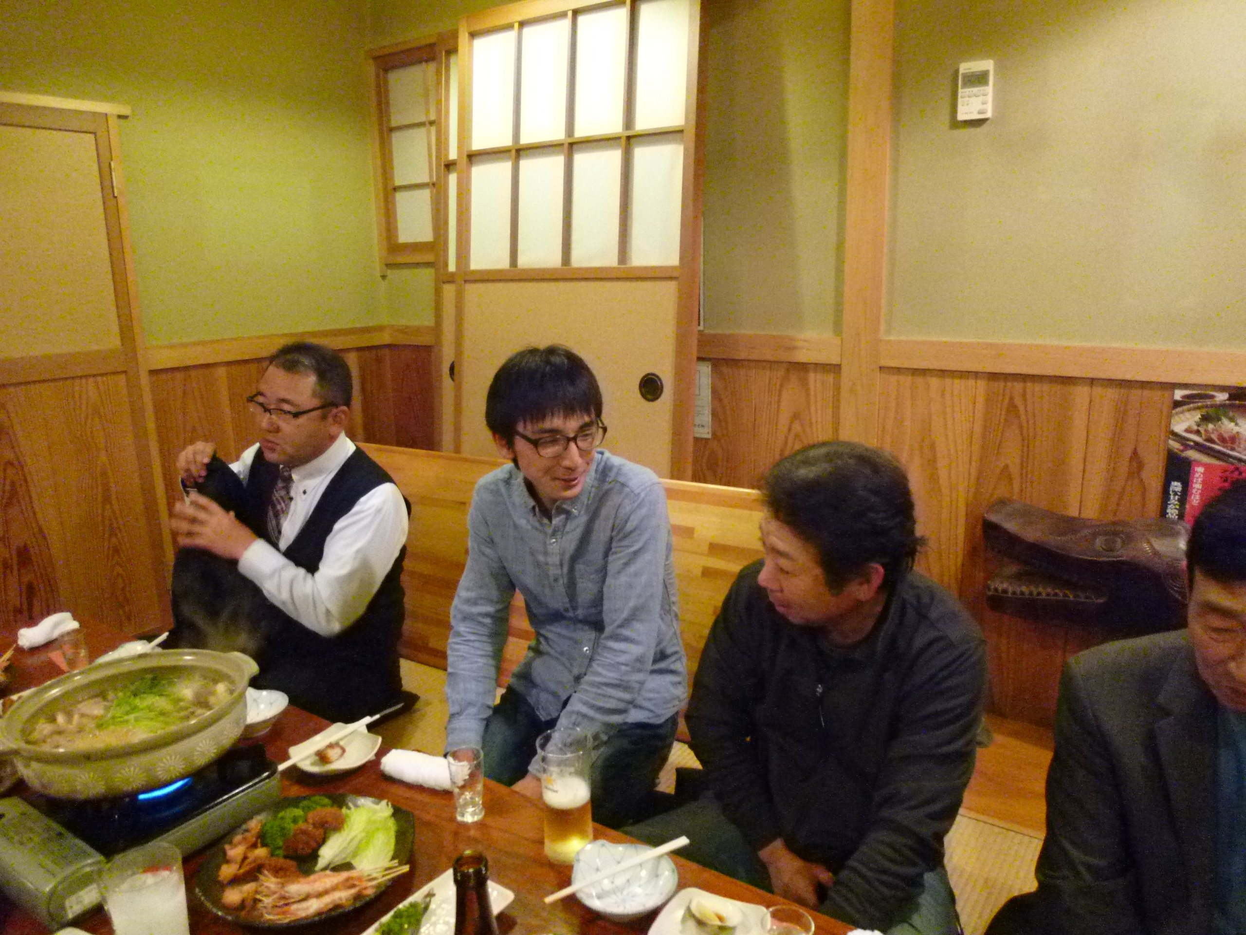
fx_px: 864
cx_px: 623
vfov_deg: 56.8
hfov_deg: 71.6
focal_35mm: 24
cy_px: 468
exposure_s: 1/20
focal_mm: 4.3
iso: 800
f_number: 2.2
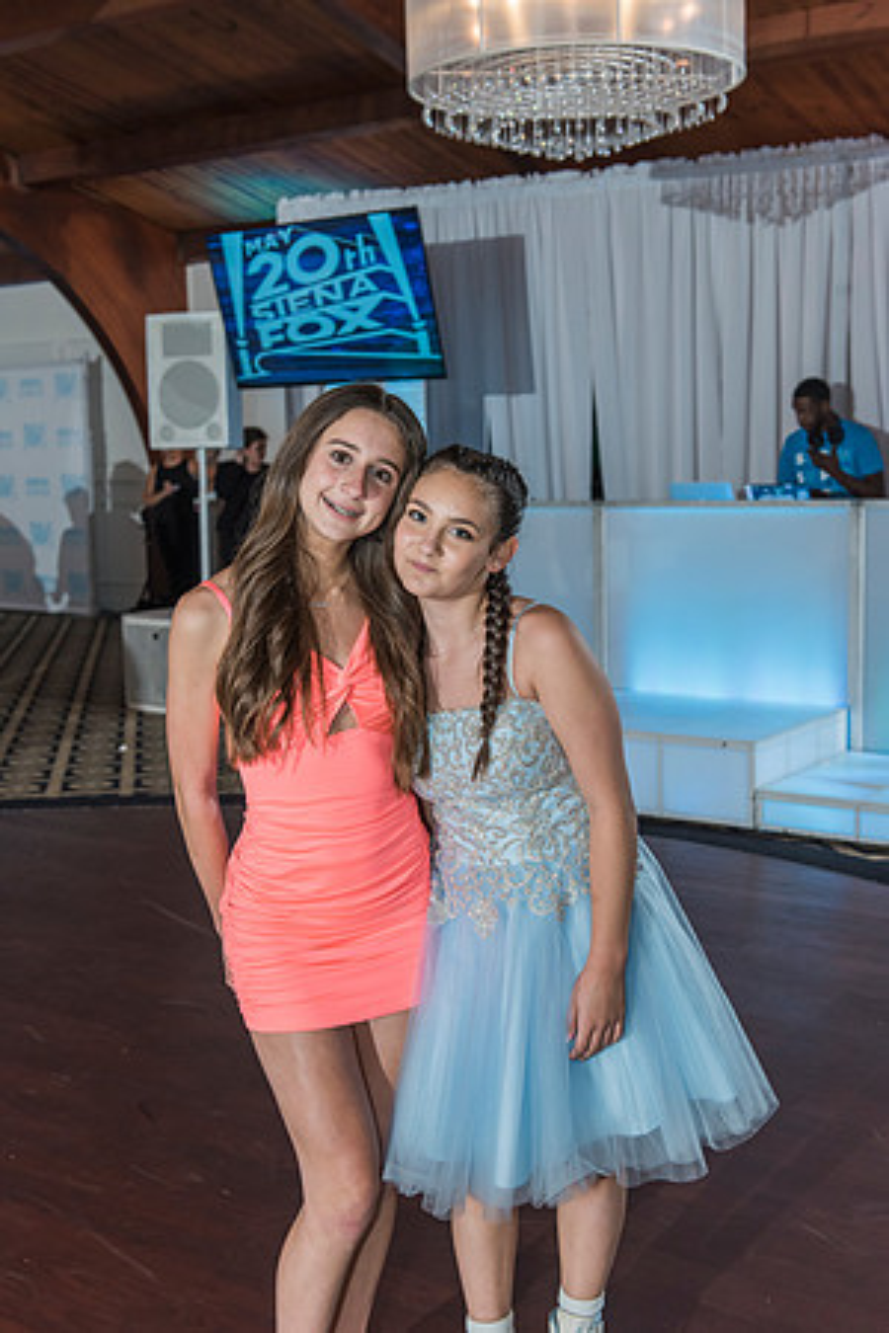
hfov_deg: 30.5
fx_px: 1630
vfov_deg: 44.5
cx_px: 444
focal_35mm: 44
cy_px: 666
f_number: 4.5
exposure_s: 1/125
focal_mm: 44
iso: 1250
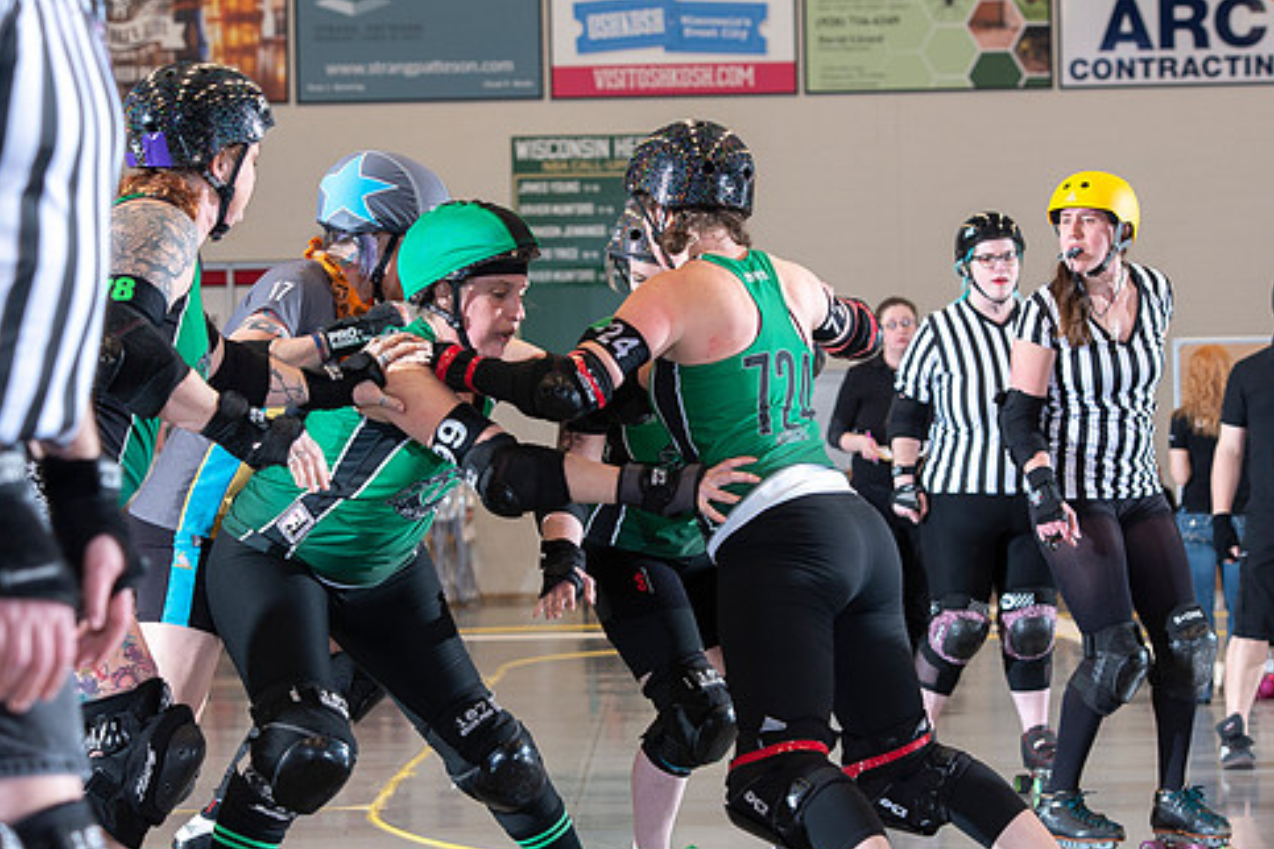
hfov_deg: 17.9
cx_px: 628
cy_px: 508
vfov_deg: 12.0
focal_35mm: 114
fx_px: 4034
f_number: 5.6
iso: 640
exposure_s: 1/160
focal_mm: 95
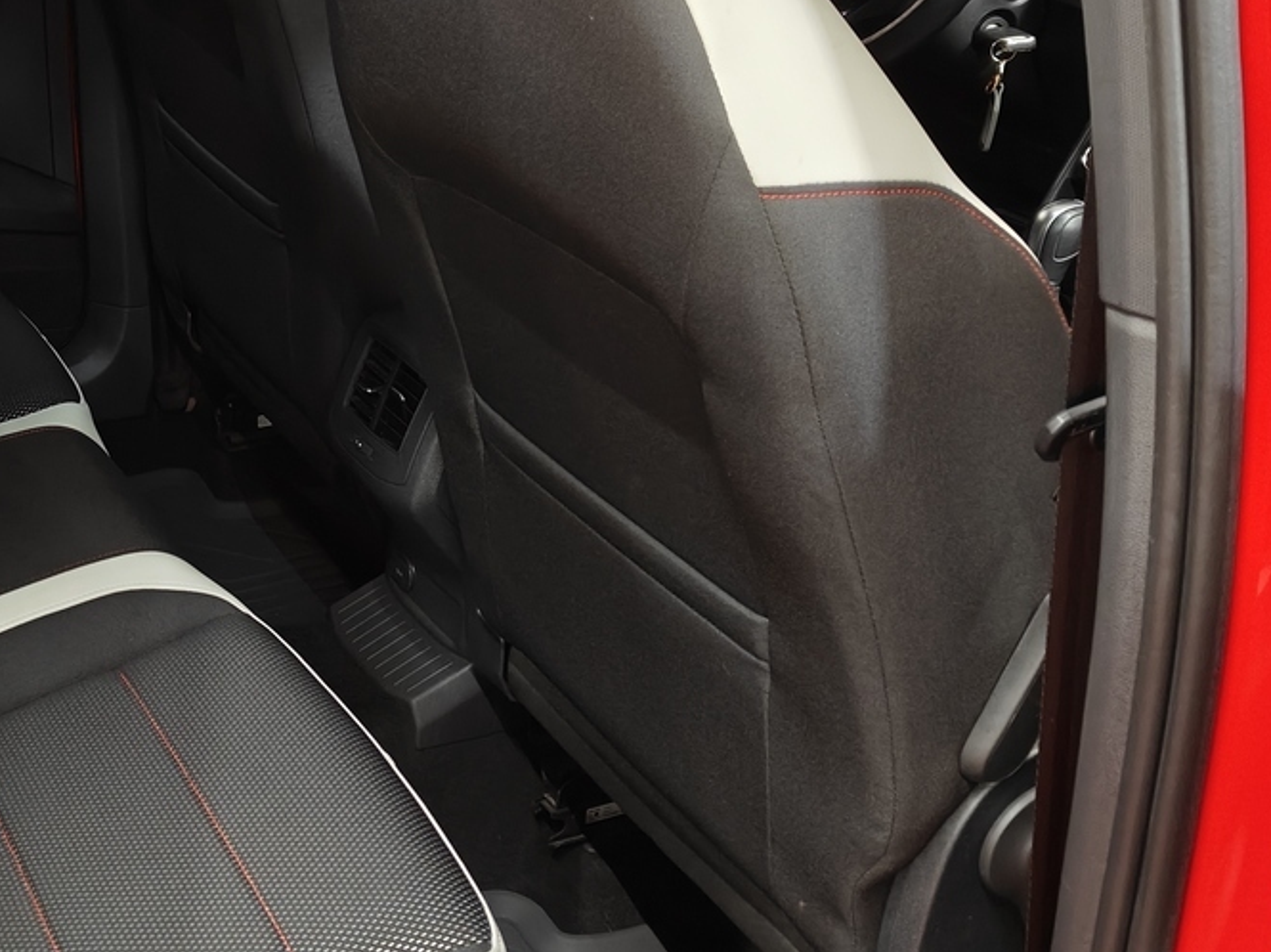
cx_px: 162
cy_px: 344
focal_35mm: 52
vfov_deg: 27.9
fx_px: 1908
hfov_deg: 35.0
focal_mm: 5.59
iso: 160
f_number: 1.8
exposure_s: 1/42
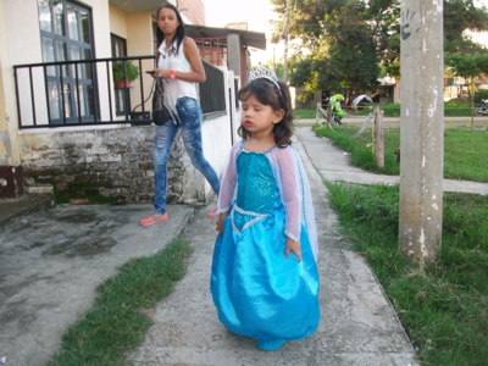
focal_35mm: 32
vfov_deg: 44.2
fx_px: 451
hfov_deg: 56.8
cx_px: 244
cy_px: 183
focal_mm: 5.7
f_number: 2.8
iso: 64
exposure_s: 1/80
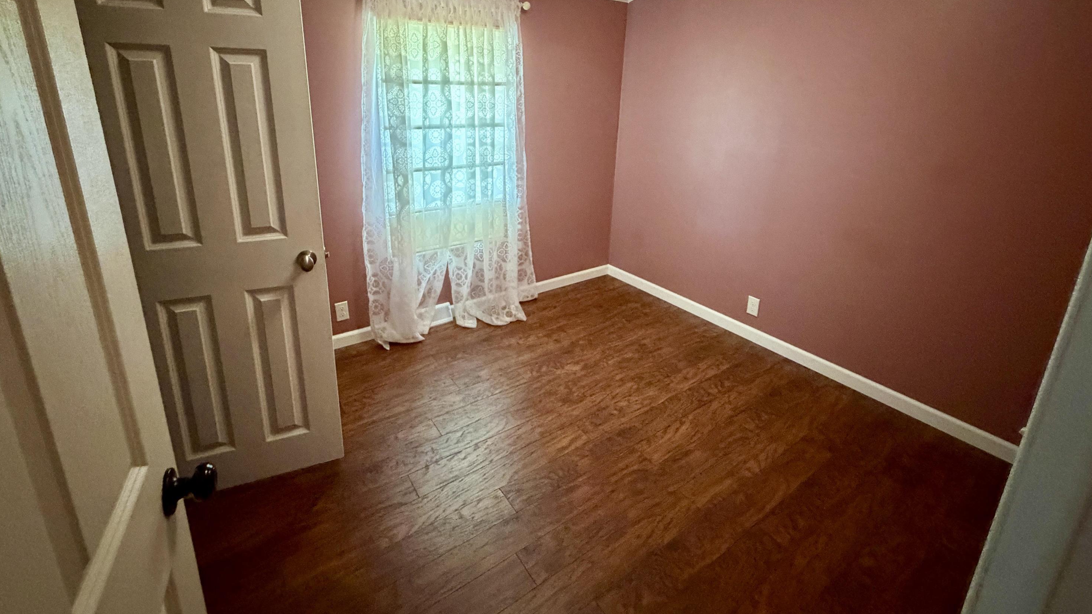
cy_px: 210
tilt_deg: -15.3
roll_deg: -0.5
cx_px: 524
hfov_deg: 99.3
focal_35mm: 16
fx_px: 463
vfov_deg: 65.5
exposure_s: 1/40
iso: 1000
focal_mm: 2.22
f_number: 2.2
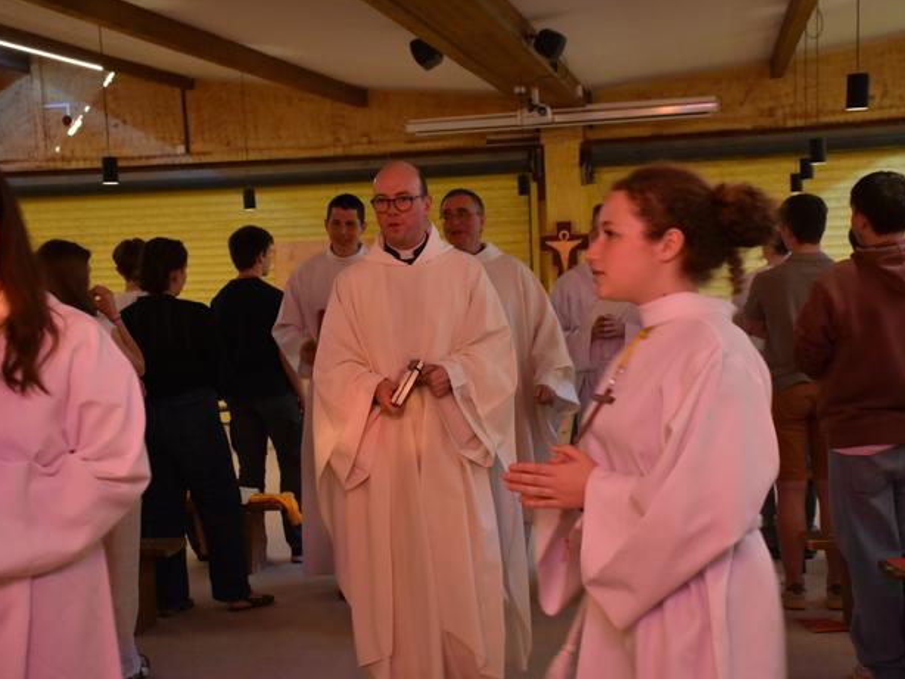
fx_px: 1505
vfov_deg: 25.4
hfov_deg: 33.4
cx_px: 413
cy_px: 340
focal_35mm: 58
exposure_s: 1/60
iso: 4000
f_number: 4.2
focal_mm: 35
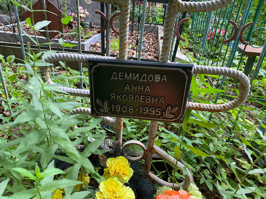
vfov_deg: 53.1
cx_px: 133
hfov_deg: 67.3
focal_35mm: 26
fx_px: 200
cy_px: 100
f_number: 1.8
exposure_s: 1/121
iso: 125
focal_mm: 4.25
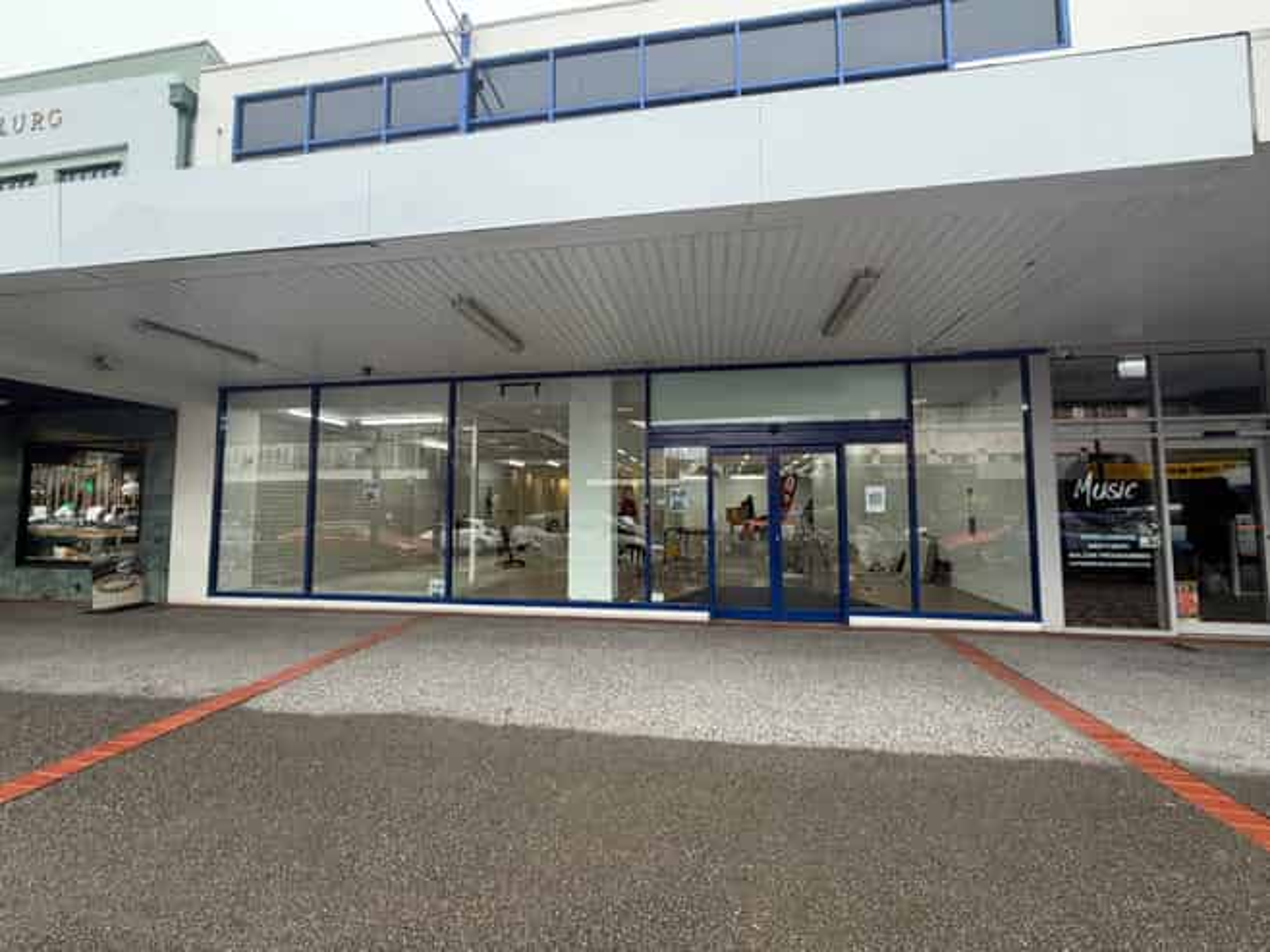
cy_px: 476
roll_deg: -0.1
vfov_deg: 85.6
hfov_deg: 102.1
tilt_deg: +4.1
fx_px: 513
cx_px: 635
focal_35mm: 14
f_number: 2.2
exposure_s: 1/121
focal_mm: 2.22
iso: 50
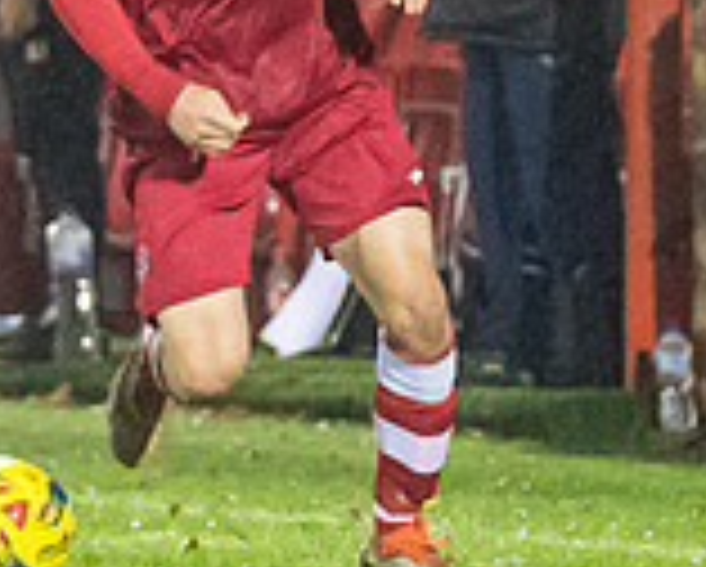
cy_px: 200
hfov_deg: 1.8
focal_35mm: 1100
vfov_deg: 1.4
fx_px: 23013
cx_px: 144
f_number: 2.8
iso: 6400
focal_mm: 150
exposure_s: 1/640
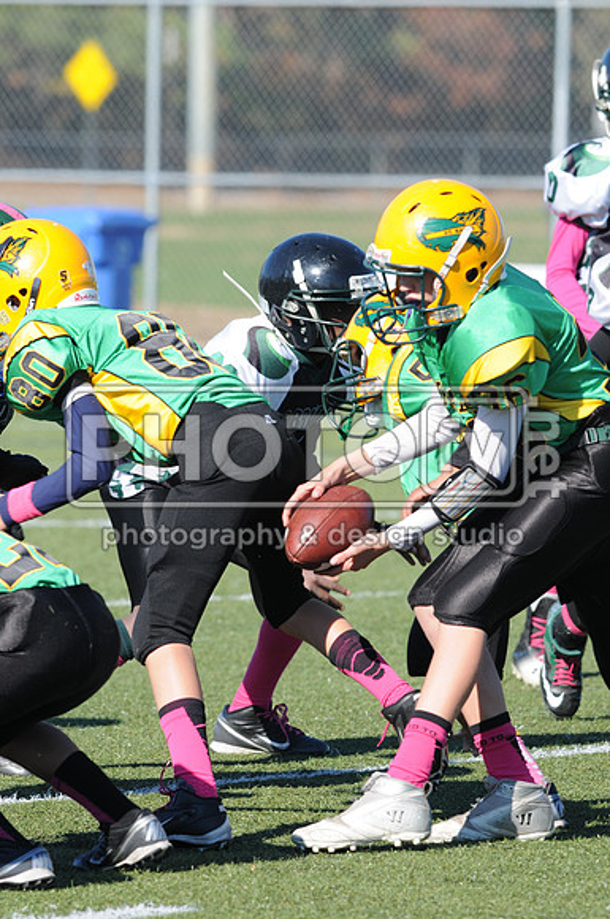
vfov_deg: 4.6
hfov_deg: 3.0
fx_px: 11471
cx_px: 305
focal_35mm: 450
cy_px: 460
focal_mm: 300
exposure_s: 1/500
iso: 200
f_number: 7.1
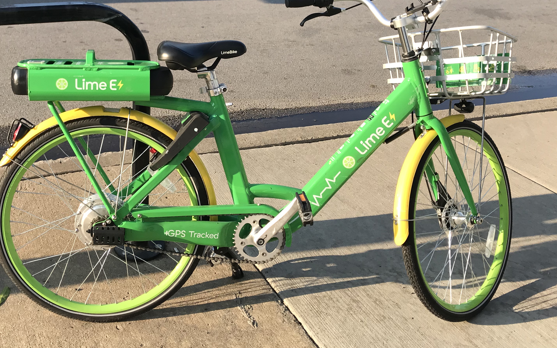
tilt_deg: -21.3
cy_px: 94
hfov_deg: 46.8
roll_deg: -3.1
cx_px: 212
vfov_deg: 30.1
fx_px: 638
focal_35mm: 42
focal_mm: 3.99
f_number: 1.8
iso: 20
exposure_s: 1/669
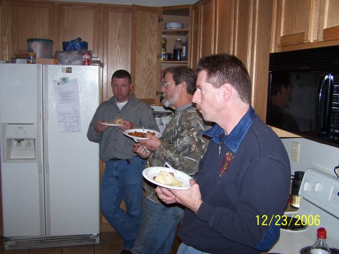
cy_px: 127
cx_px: 170
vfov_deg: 37.7
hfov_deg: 49.0
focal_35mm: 38
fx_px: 372
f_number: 2.8
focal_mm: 6.3
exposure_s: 1/60
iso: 80
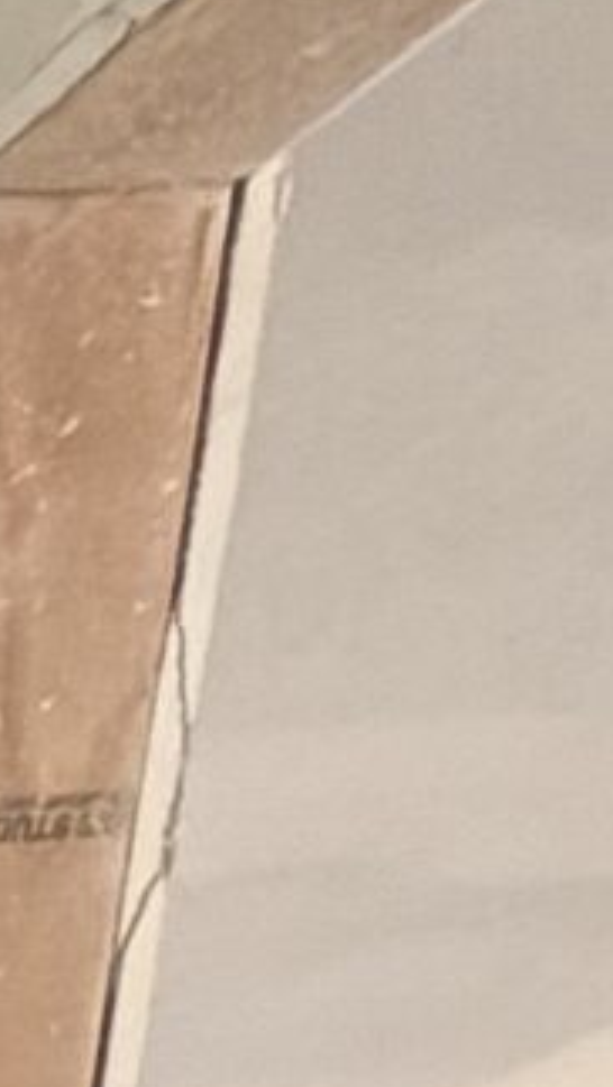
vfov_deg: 10.2
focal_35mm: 121
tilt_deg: -18.0
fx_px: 3492
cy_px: 3561
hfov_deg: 6.6
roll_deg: +2.7
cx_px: -2240
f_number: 2.2
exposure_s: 1/121
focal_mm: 2.22
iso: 100
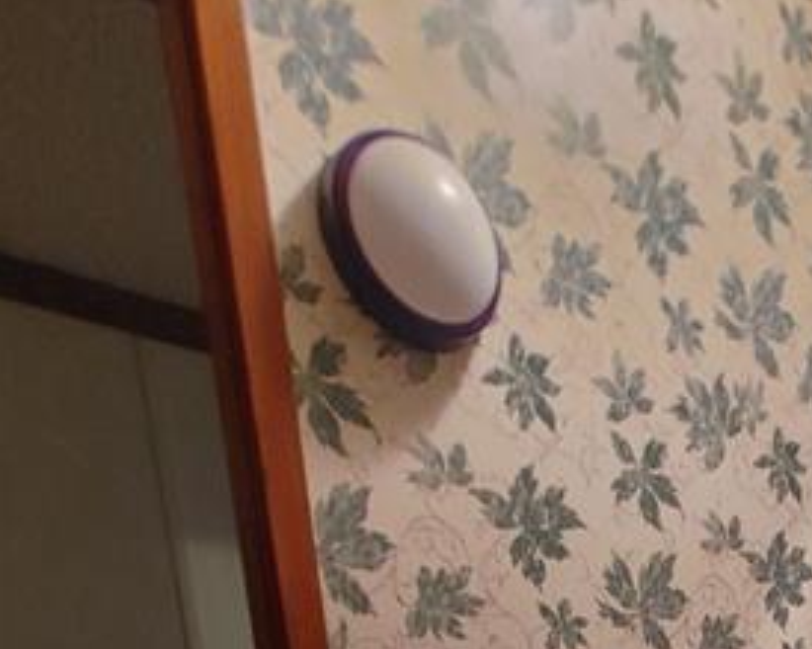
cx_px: 848
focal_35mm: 41
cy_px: 1085
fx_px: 985
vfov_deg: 23.9
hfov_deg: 38.6
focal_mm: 1.78
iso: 350
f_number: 1.9
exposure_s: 1/24
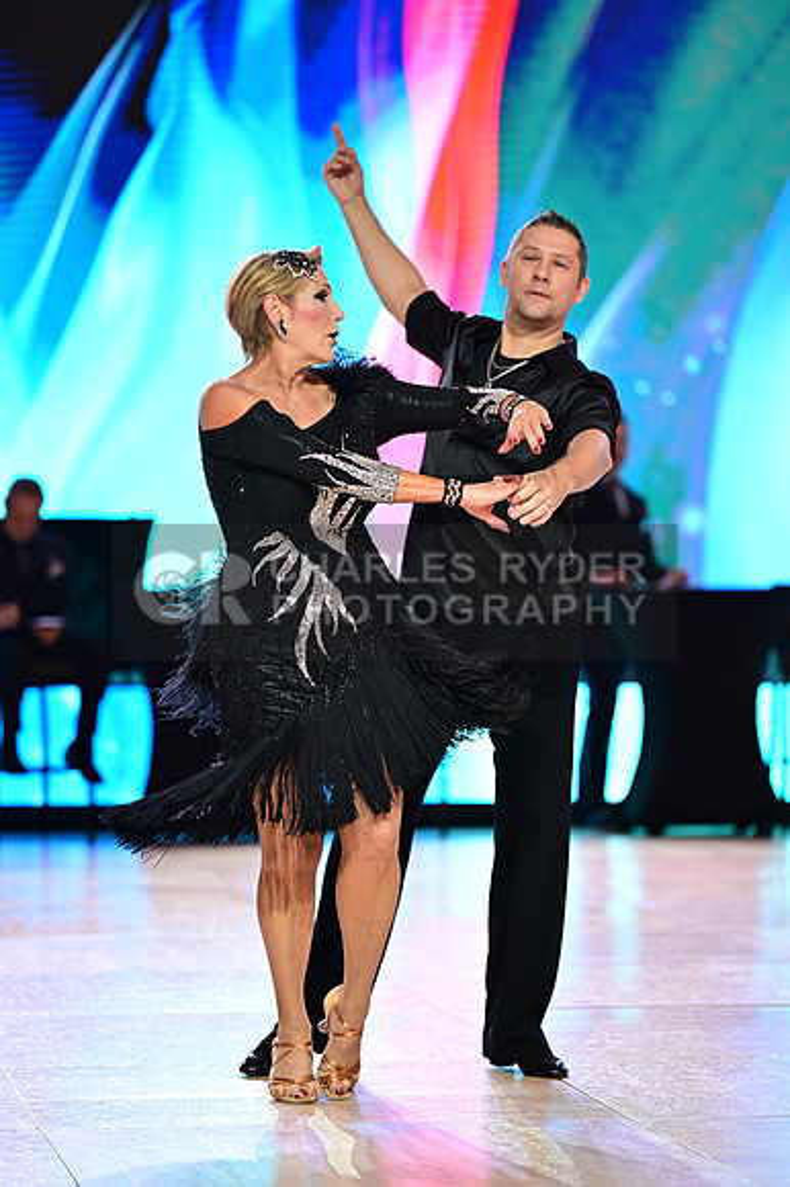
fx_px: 4449
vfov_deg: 15.2
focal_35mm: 135
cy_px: 594
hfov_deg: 10.1
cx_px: 395
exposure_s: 1/400
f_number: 2.8
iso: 1600
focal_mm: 135
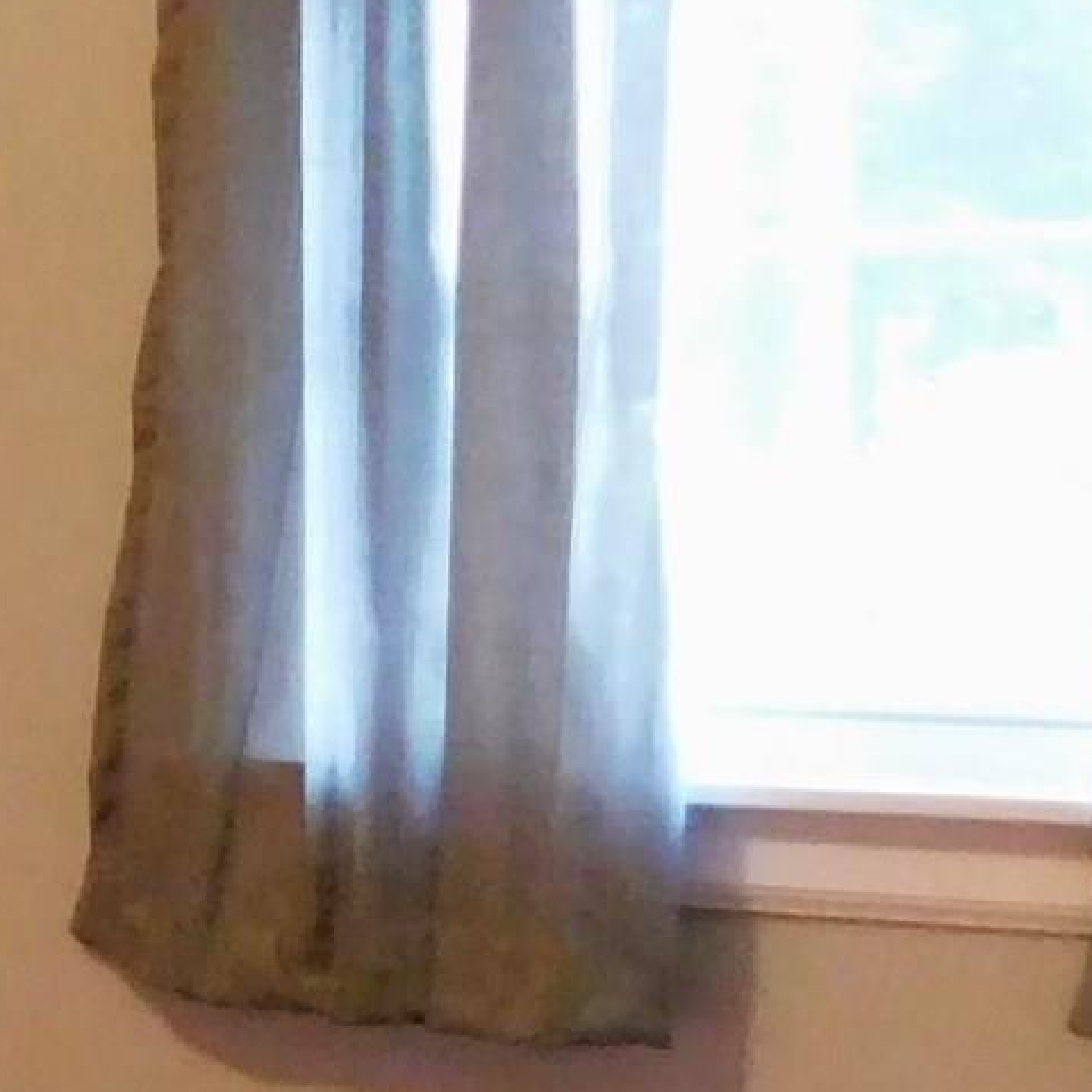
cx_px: -1651
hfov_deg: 11.0
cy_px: 410
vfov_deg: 13.4
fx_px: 4640
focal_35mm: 130
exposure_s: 1/8
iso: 560
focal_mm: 4
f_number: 3
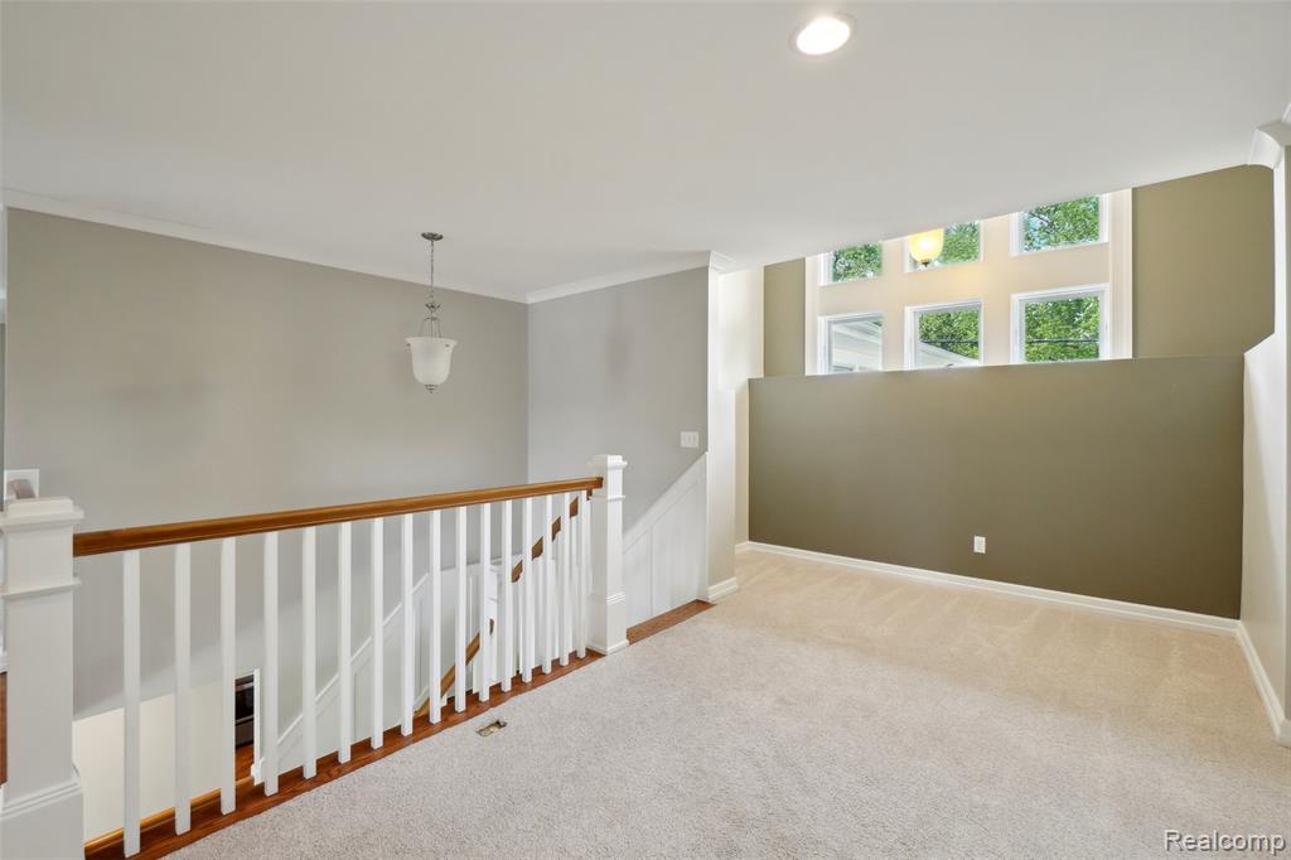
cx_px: 646
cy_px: 430
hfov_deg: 100.4
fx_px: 538
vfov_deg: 77.3
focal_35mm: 15
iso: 800
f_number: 8
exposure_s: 1/30
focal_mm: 10
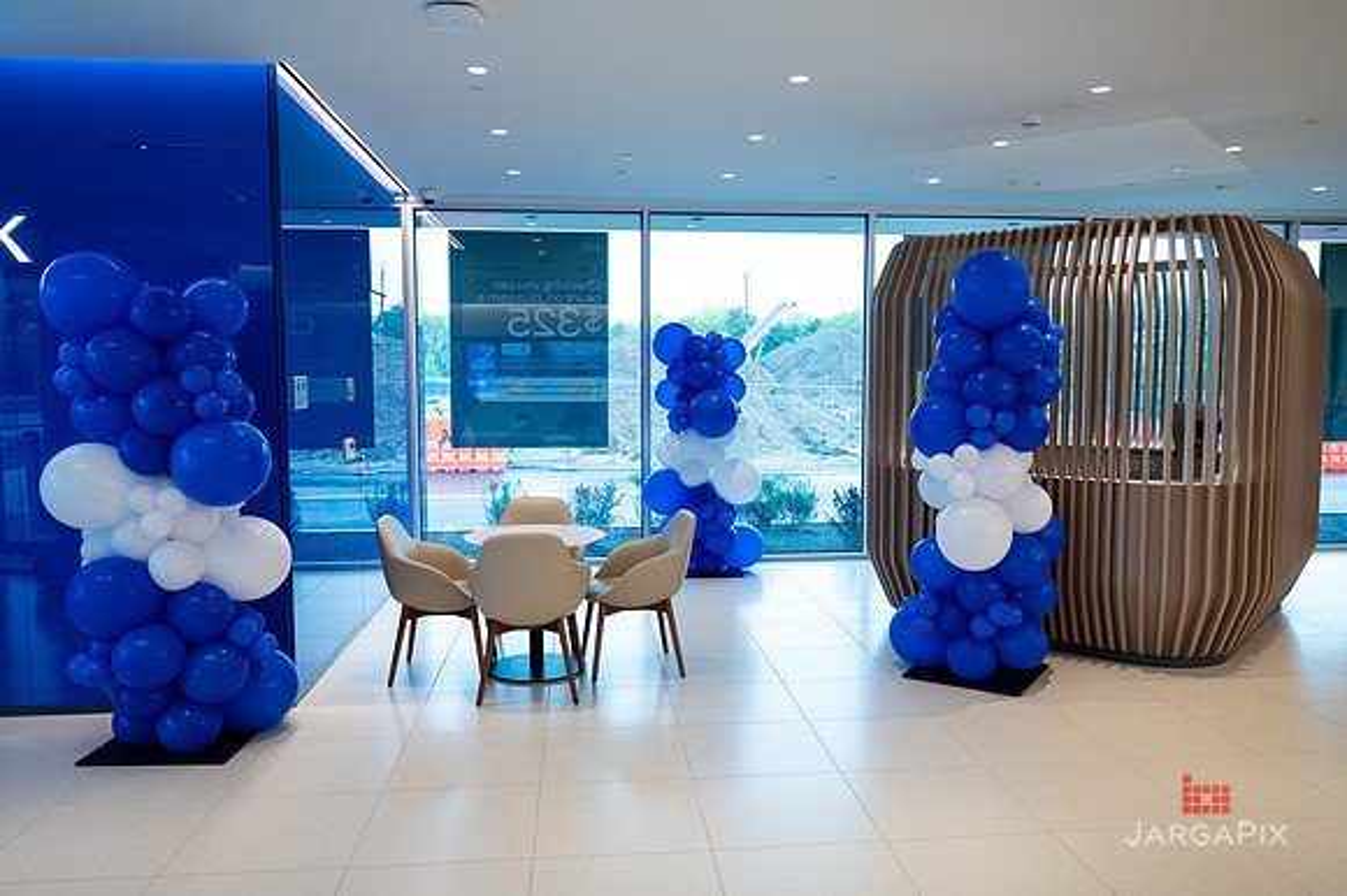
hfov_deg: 67.1
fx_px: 1015
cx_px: 686
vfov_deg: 47.6
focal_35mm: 27
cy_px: 448
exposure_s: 1/160
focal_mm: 26.5
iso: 500
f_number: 4
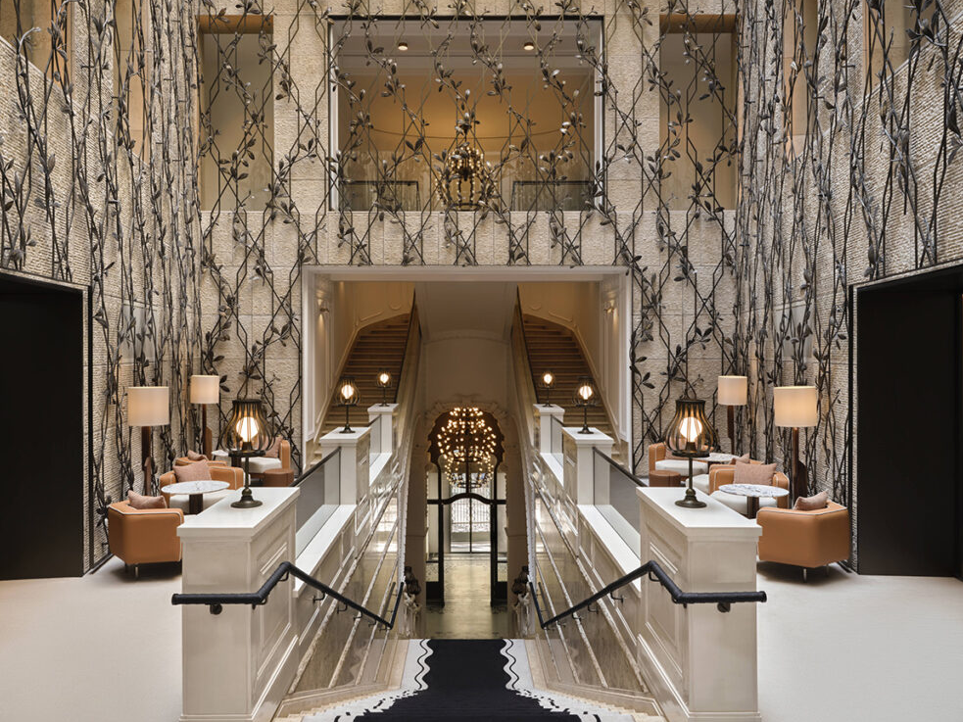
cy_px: 371
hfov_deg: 69.4
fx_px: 695
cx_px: 470
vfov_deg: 54.9
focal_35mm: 25
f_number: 16
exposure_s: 1/10
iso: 400
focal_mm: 30
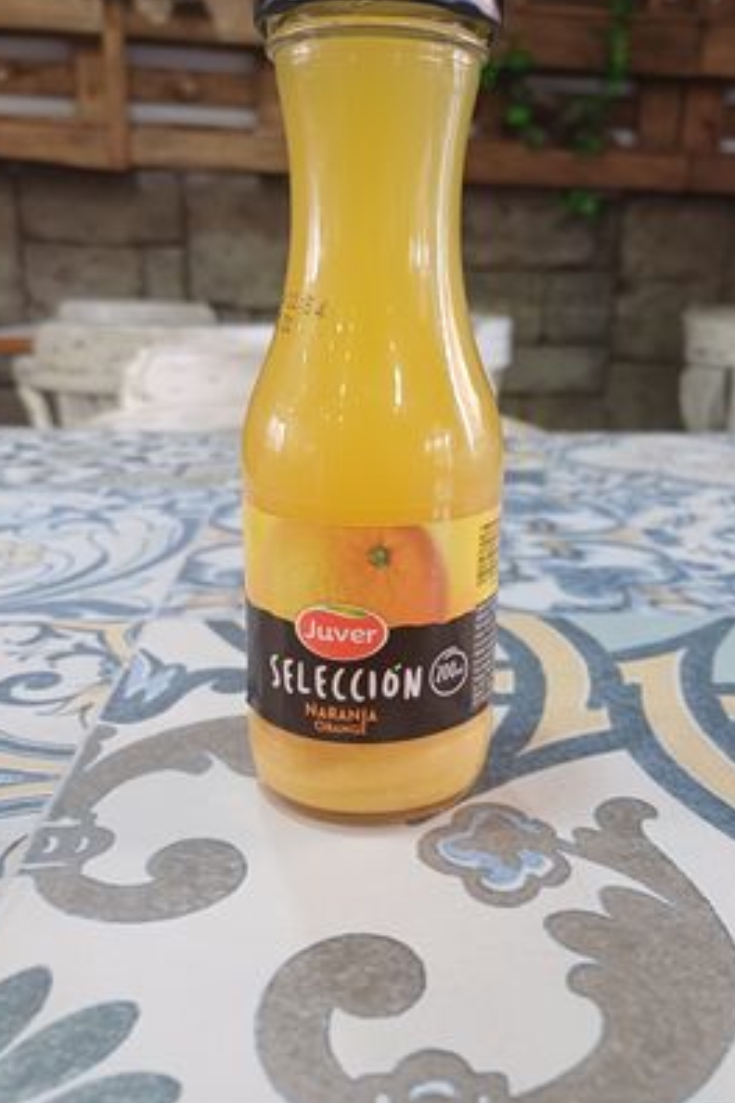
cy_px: 556
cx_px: 409
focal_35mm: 28
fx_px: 857
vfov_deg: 65.5
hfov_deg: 46.3
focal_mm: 4.65
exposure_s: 1/50
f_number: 1.8
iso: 200
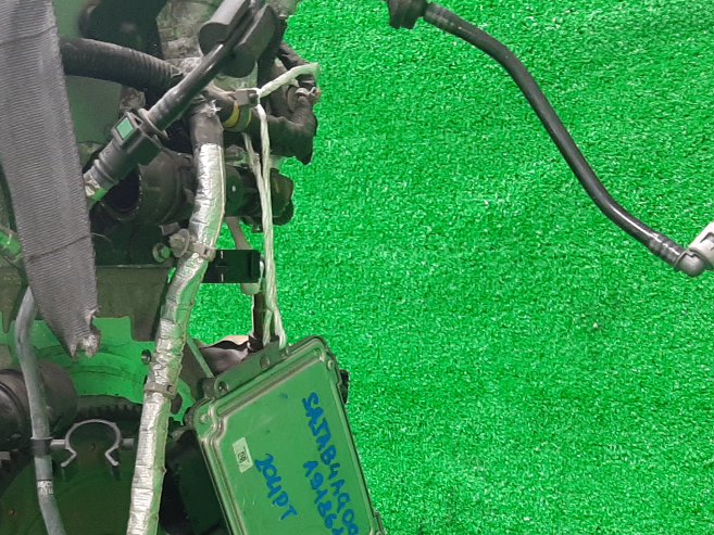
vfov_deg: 24.5
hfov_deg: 33.7
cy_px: 533
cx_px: 304
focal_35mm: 57
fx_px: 1176
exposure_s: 1/33
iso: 176
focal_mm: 3.93
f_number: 1.7
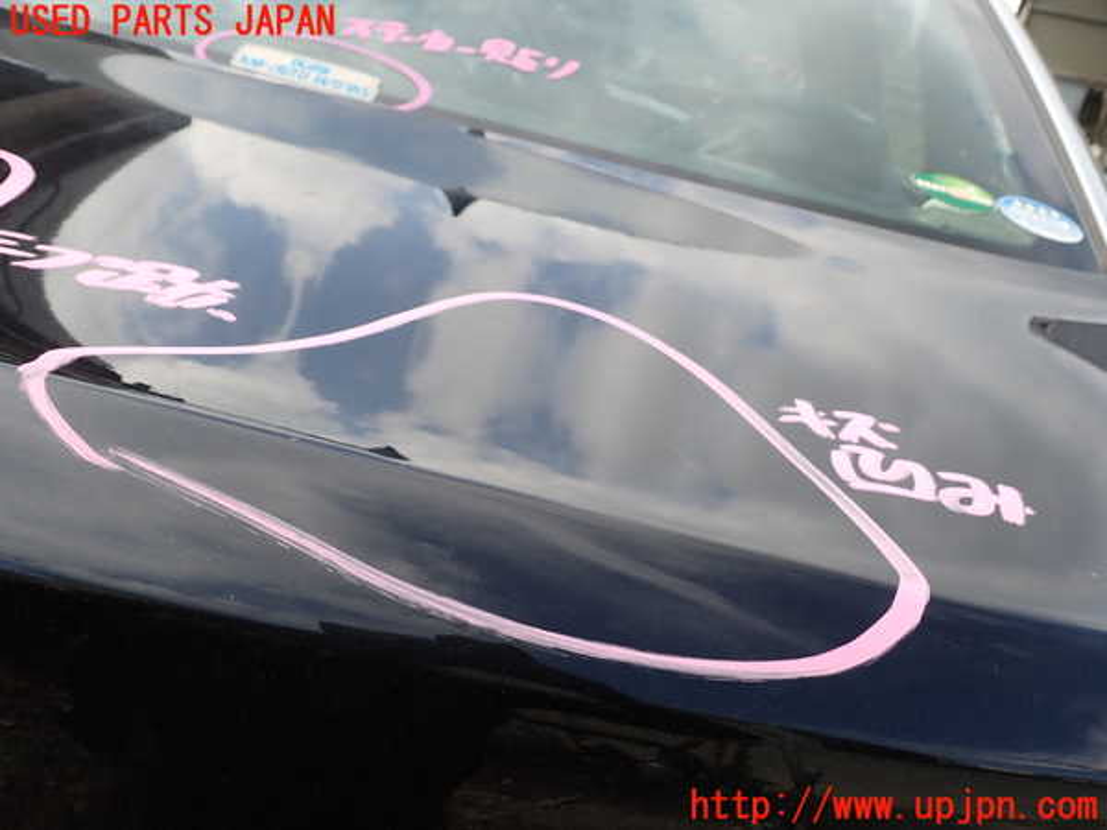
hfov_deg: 60.0
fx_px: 959
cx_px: 554
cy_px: 415
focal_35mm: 30
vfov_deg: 46.8
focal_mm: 5.4
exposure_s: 1/400
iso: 100
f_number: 3.2
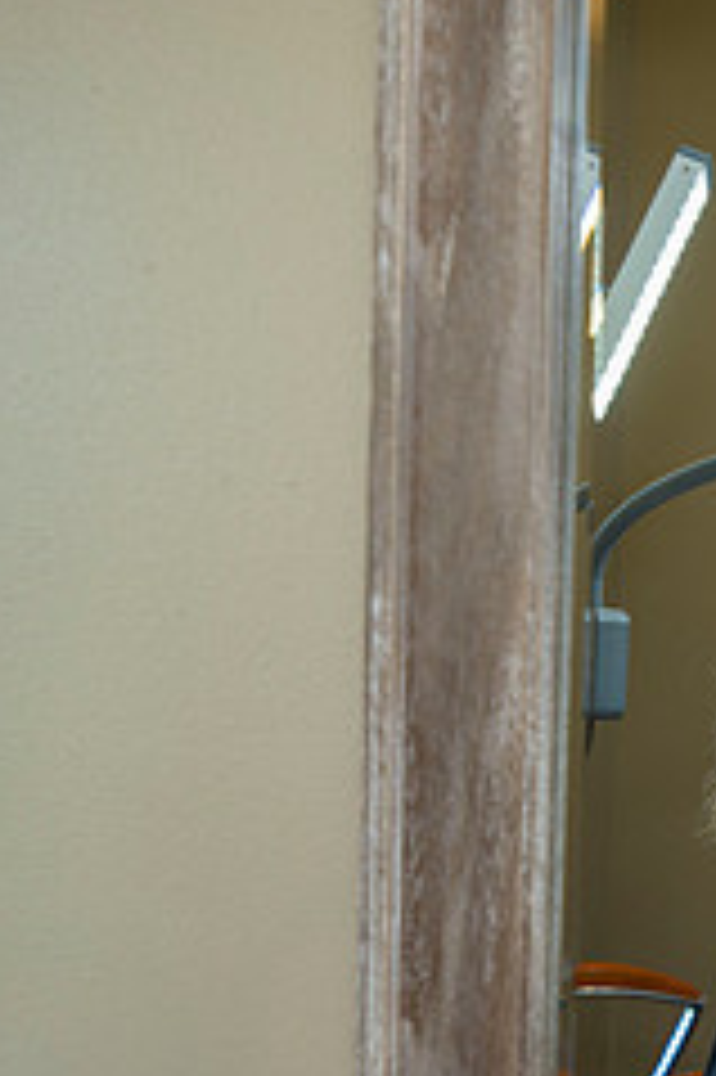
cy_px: 734
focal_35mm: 85
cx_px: 784
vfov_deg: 23.8
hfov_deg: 15.6
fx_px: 2539
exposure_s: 1/320
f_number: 4
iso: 1250
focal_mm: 35
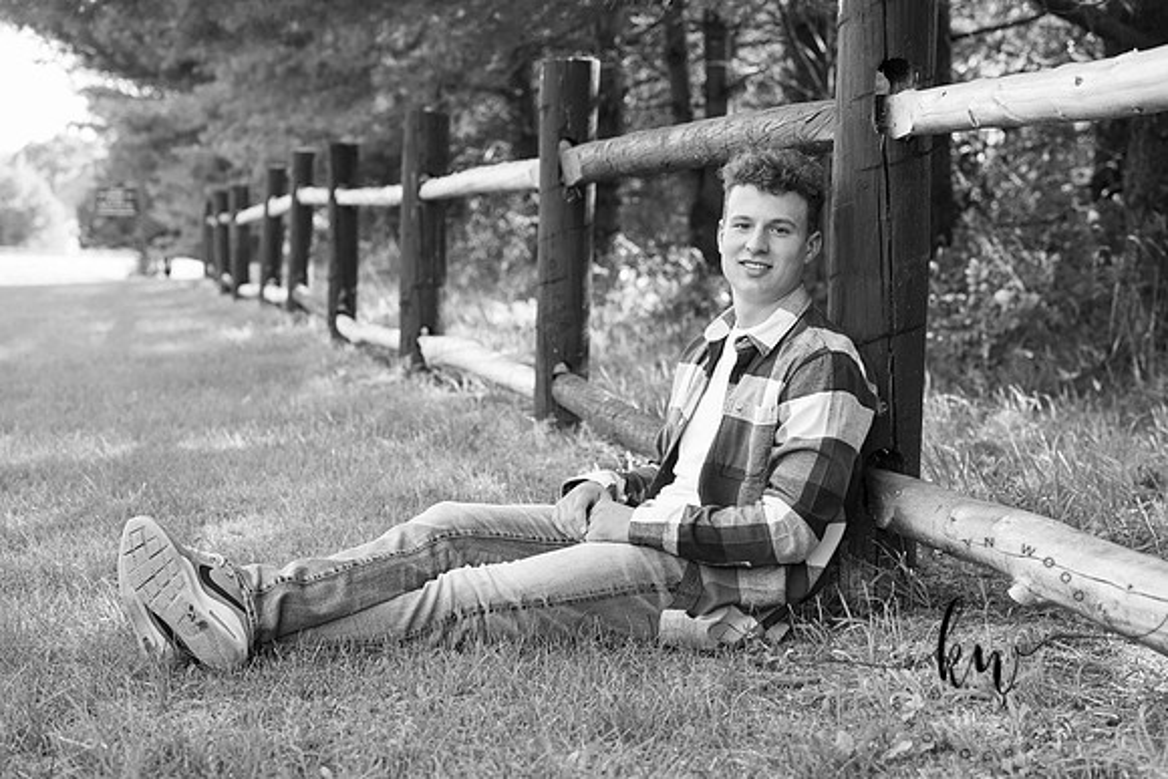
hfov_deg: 28.8
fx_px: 2272
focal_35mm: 70
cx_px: 584
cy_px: 390
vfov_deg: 19.5
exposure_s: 1/200
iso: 400
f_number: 5
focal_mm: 70
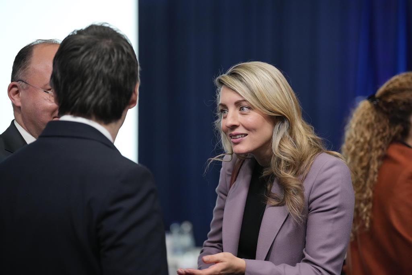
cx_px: 206
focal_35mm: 122
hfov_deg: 16.8
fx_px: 1396
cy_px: 138
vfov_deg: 11.2
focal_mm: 122
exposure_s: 1/640
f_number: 2.8
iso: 3200
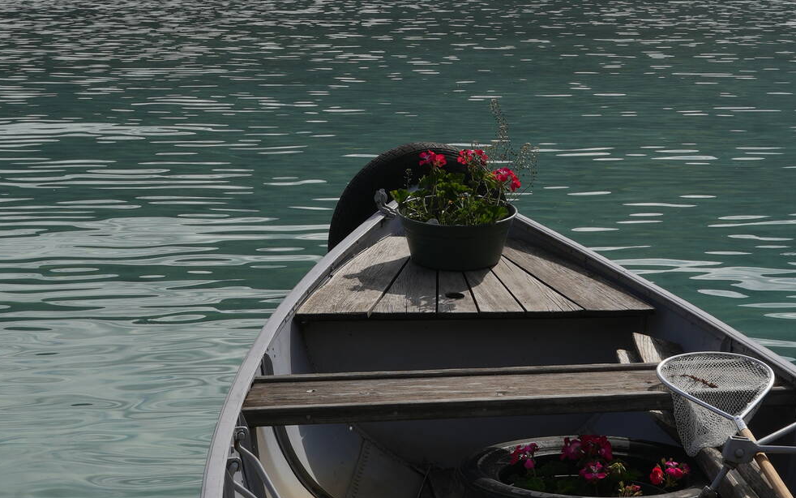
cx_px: 466
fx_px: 2018
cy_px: 32
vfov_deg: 13.9
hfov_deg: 22.3
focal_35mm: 93
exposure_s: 1/250
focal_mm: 35
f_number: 13
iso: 100
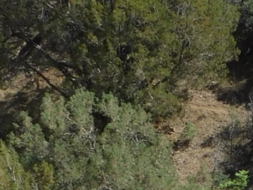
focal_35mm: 641
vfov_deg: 2.3
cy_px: 529
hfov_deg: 3.0
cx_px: 683
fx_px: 4689
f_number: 4.6
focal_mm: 17.6
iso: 125
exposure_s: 1/640
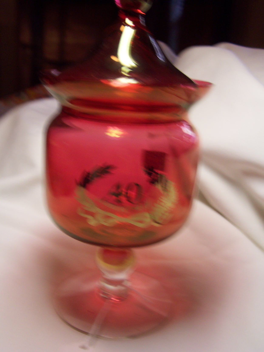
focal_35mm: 37
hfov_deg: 38.7
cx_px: 132
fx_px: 376
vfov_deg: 50.1
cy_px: 176
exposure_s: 1/30
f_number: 2.8
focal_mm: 5.6
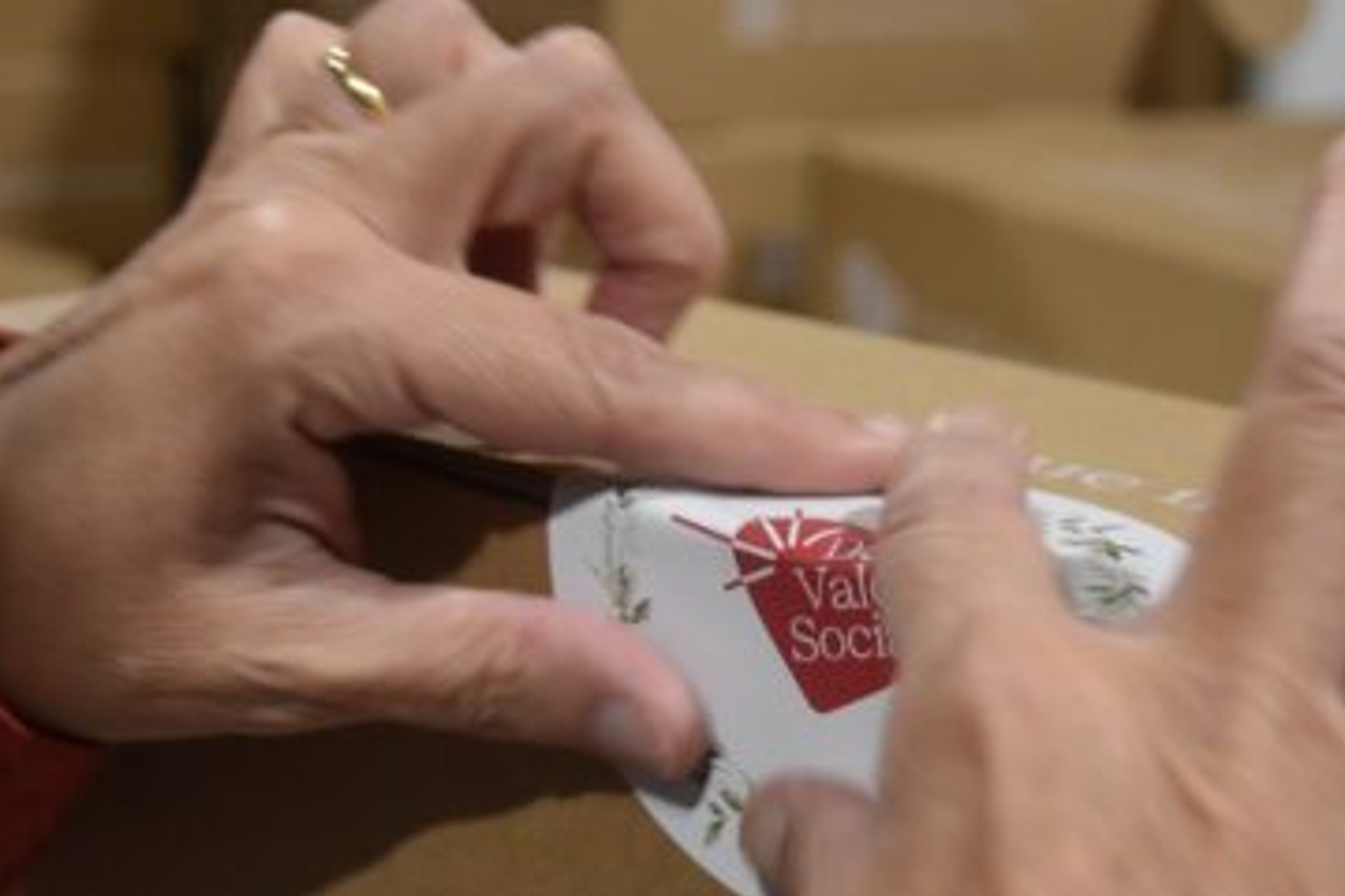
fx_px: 2989
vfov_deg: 17.1
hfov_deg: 25.4
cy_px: 465
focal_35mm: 80
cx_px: 684
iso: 800
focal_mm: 30
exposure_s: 1/80
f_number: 4.2
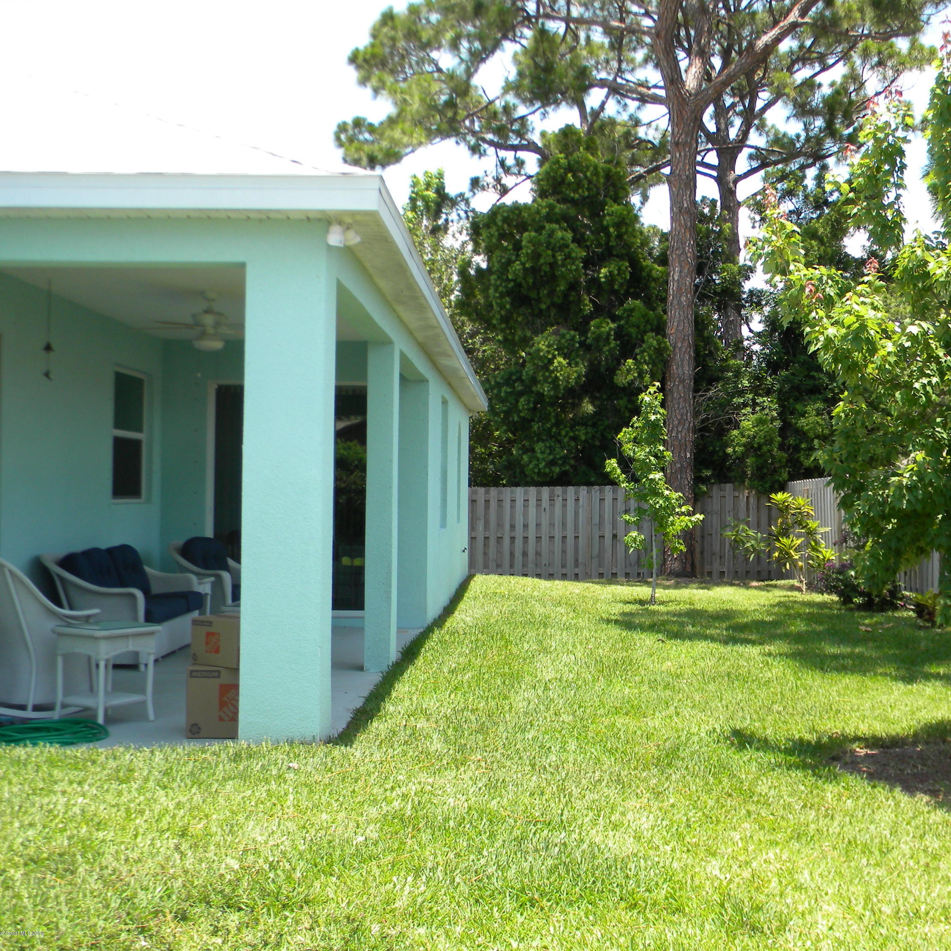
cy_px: 481
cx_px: 629
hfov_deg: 38.7
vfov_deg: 39.2
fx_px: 1337
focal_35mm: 43
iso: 80
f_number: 3.7
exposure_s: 1/283
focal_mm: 6.4
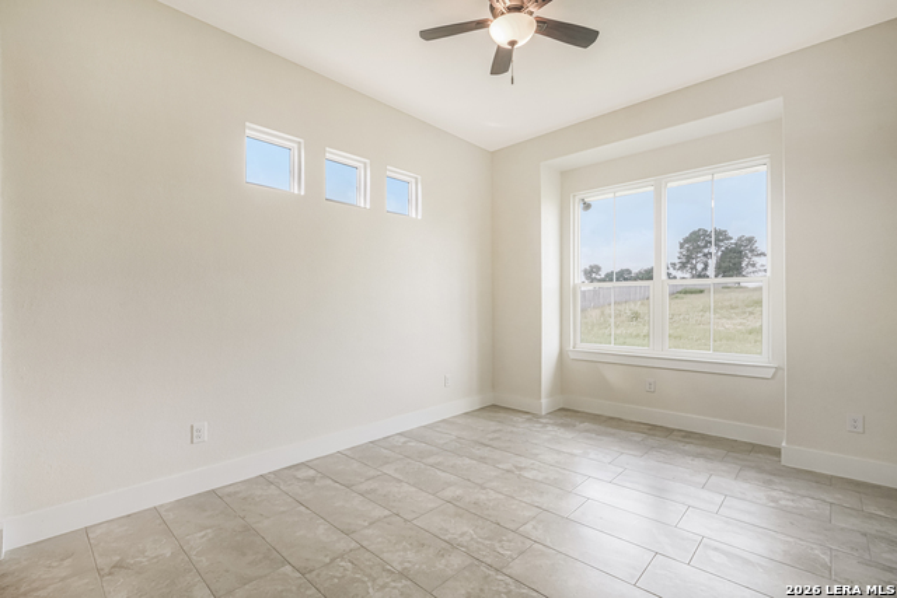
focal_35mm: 15
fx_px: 374
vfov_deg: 77.4
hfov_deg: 100.4
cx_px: 448
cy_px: 299
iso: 800
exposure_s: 1/800
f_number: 11
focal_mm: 15
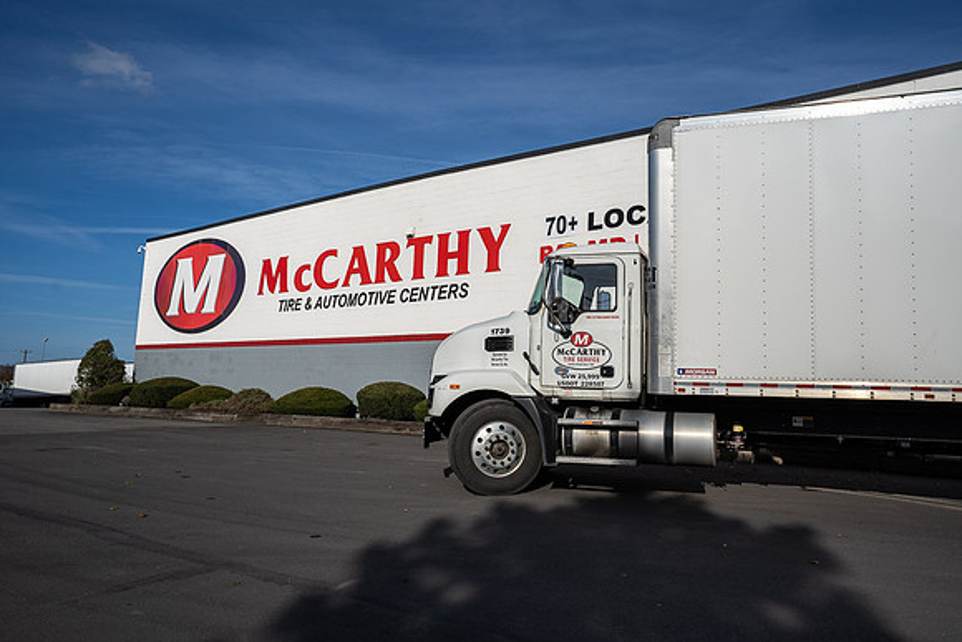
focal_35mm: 28
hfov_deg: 65.5
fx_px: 748
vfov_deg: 46.4
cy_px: 321
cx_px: 481
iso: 125
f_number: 7.1
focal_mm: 28
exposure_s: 1/1600
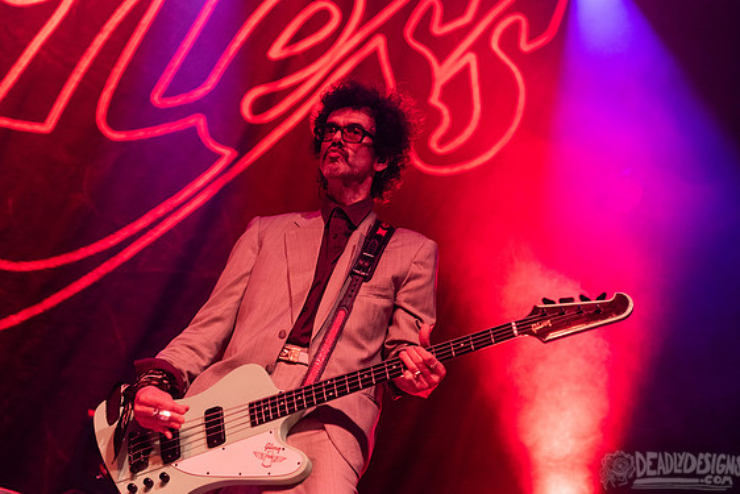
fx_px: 1604
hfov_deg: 26.0
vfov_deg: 17.5
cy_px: 223
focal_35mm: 78
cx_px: 381
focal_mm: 70
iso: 2500
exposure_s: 1/250
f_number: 3.2
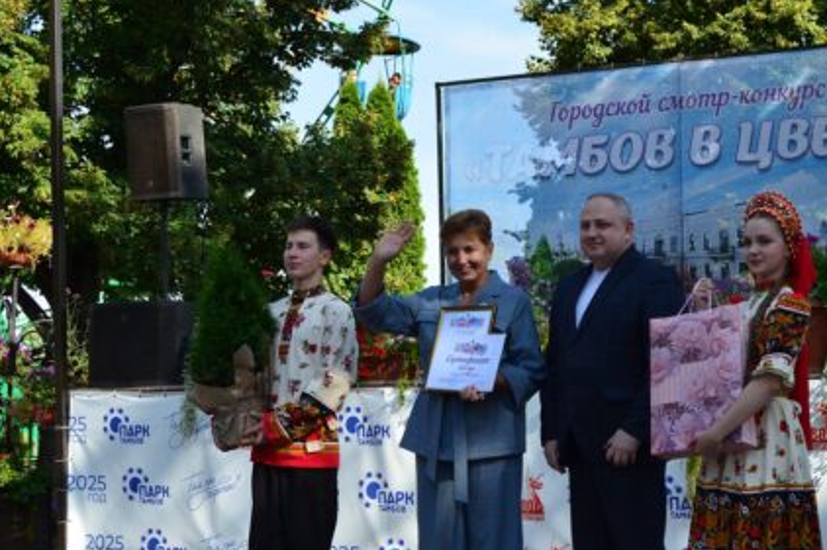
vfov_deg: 21.1
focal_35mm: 64
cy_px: 386
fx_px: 1470
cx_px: 521
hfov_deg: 31.3
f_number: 10
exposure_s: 1/250
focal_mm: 30
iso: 250
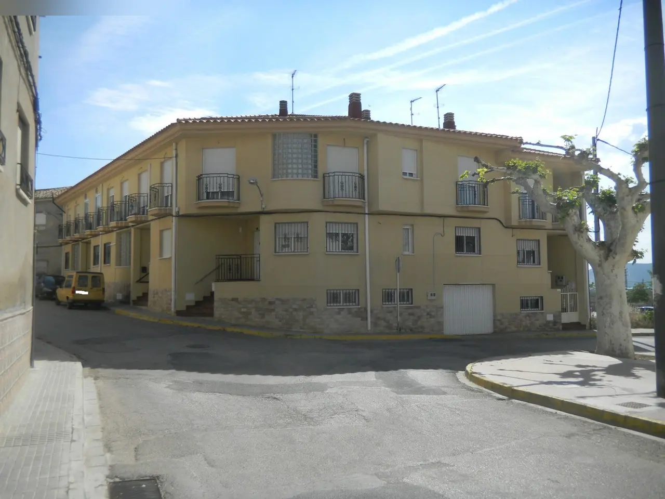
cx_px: 332
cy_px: 250
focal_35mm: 29
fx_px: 557
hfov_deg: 61.7
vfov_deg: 48.2
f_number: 7.9
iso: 80
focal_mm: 5.3
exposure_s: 1/253
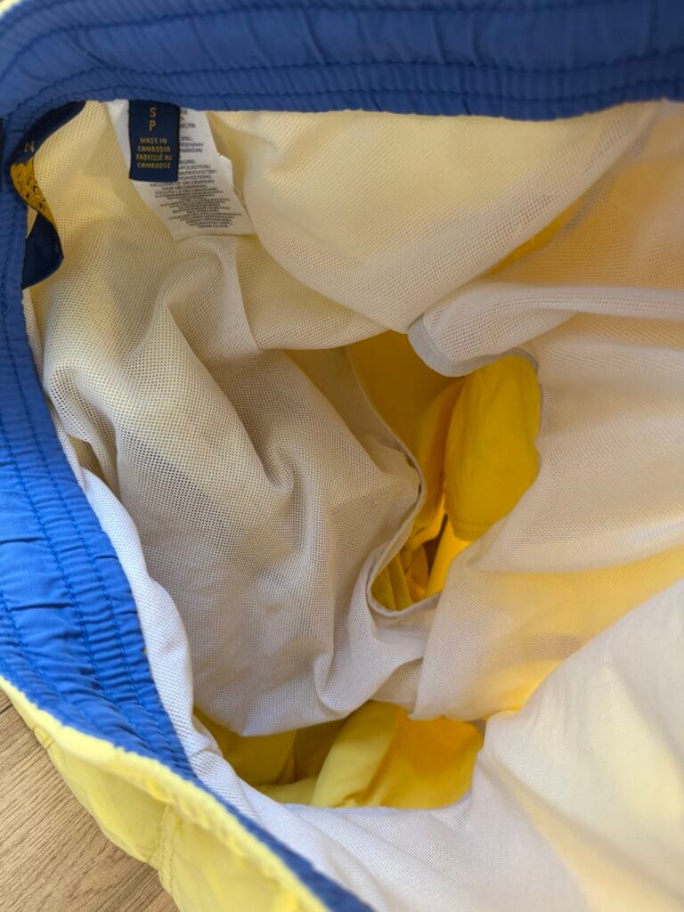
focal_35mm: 24
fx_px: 632
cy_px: 456
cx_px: 342
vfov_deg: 71.6
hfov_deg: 56.8
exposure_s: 1/96
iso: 200
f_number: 1.78
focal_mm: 6.76
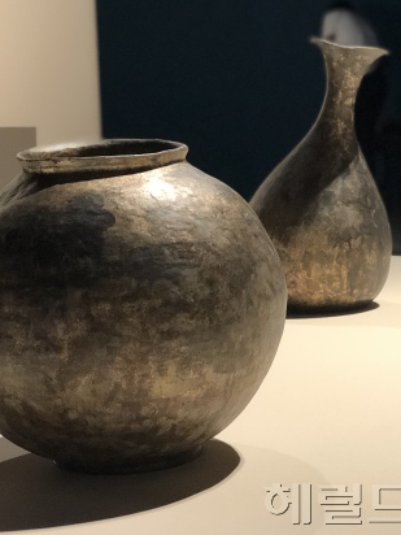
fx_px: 1267
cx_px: 388
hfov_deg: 17.6
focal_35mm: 82
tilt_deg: -3.6
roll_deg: +1.4
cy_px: 229
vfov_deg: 23.8
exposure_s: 1/24
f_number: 2.4
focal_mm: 6
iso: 160
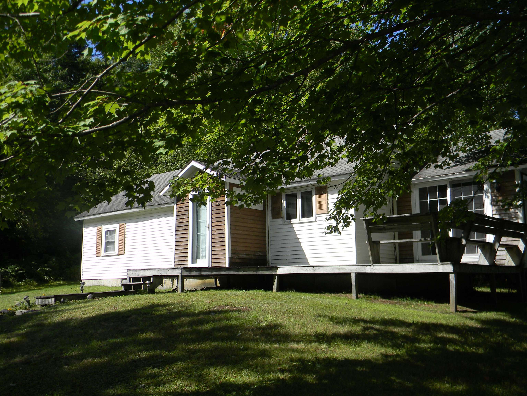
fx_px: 548
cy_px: 198
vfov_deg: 39.7
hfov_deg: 51.4
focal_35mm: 36
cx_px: 264
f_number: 3.7
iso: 80
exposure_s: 1/678
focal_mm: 6.4
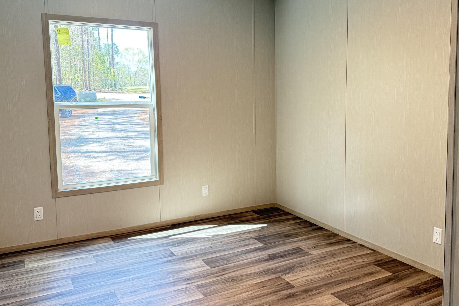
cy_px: 137
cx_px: 269
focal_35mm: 32
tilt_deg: -5.4
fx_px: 408
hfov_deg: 58.4
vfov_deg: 41.1
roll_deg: +0.3
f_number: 1.78
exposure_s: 1/60
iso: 320
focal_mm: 6.76
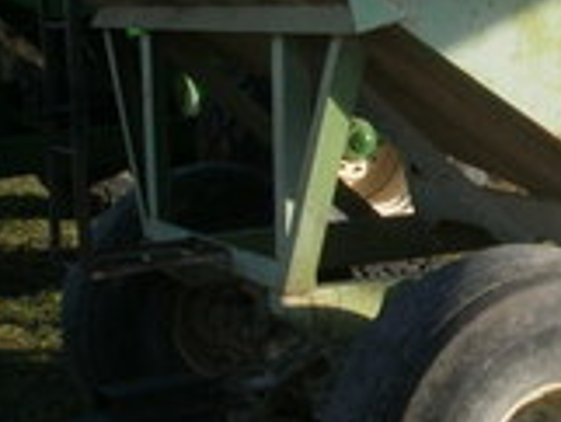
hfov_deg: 20.3
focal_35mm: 88
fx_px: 1427
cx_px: 739
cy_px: 140
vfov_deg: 16.8
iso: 100
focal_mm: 4.65
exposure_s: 1/1000
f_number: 2.6
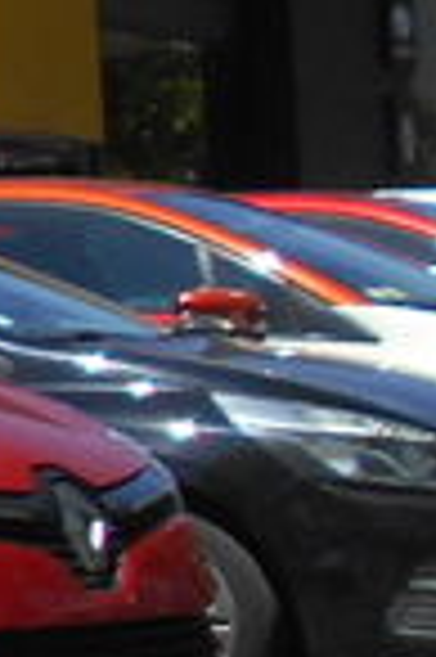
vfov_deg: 11.1
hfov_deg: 5.5
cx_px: -1766
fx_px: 3369
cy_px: 166
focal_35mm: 185
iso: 80
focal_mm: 4.6
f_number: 3.2
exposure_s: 1/800
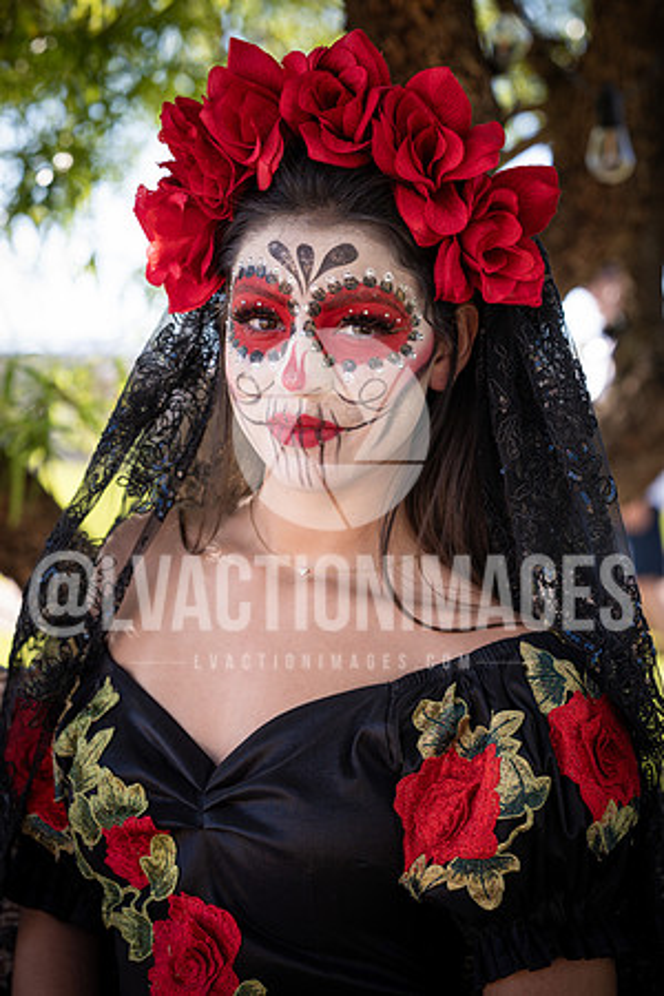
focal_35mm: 85
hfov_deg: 16.1
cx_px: 332
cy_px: 498
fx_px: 2351
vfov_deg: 23.9
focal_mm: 85
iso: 100
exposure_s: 1/125
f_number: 4.5
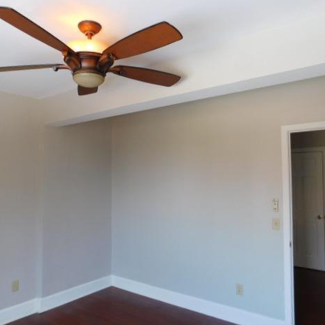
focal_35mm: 28
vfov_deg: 57.3
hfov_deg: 57.2
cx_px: 150
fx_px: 297
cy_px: 166
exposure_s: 1/30
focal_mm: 4
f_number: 3
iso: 140
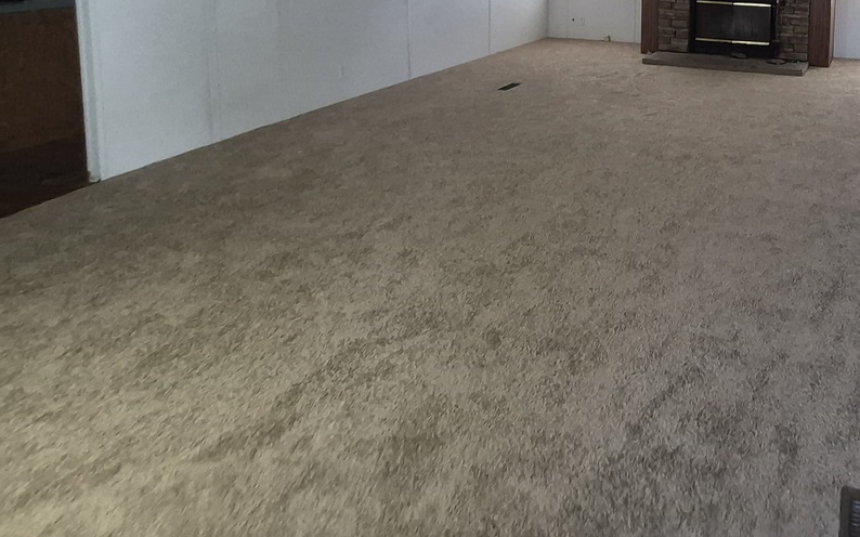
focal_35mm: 25
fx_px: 586
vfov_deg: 41.3
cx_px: 747
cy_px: -26
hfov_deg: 62.8
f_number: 2.2
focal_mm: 1.74
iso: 400
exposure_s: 1/100
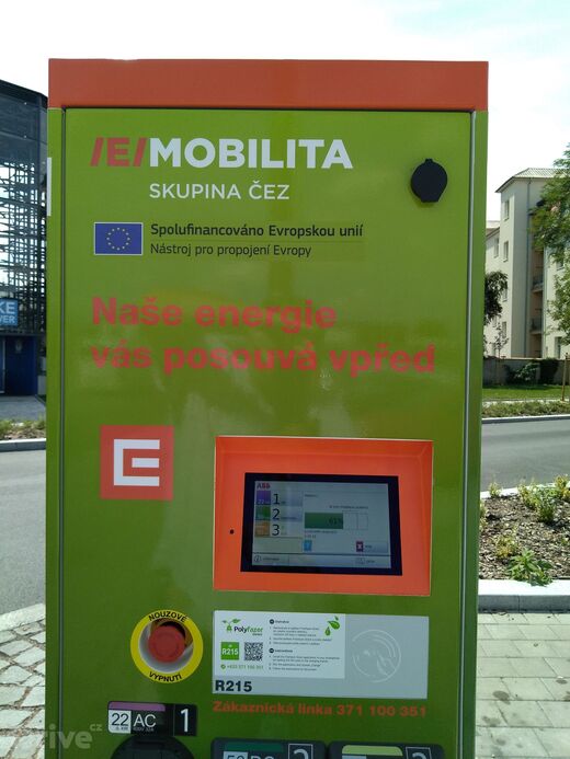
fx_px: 571
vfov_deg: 67.3
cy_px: 380
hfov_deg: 53.1
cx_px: 285
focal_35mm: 26
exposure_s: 1/1110
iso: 100
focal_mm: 3.46
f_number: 2.2
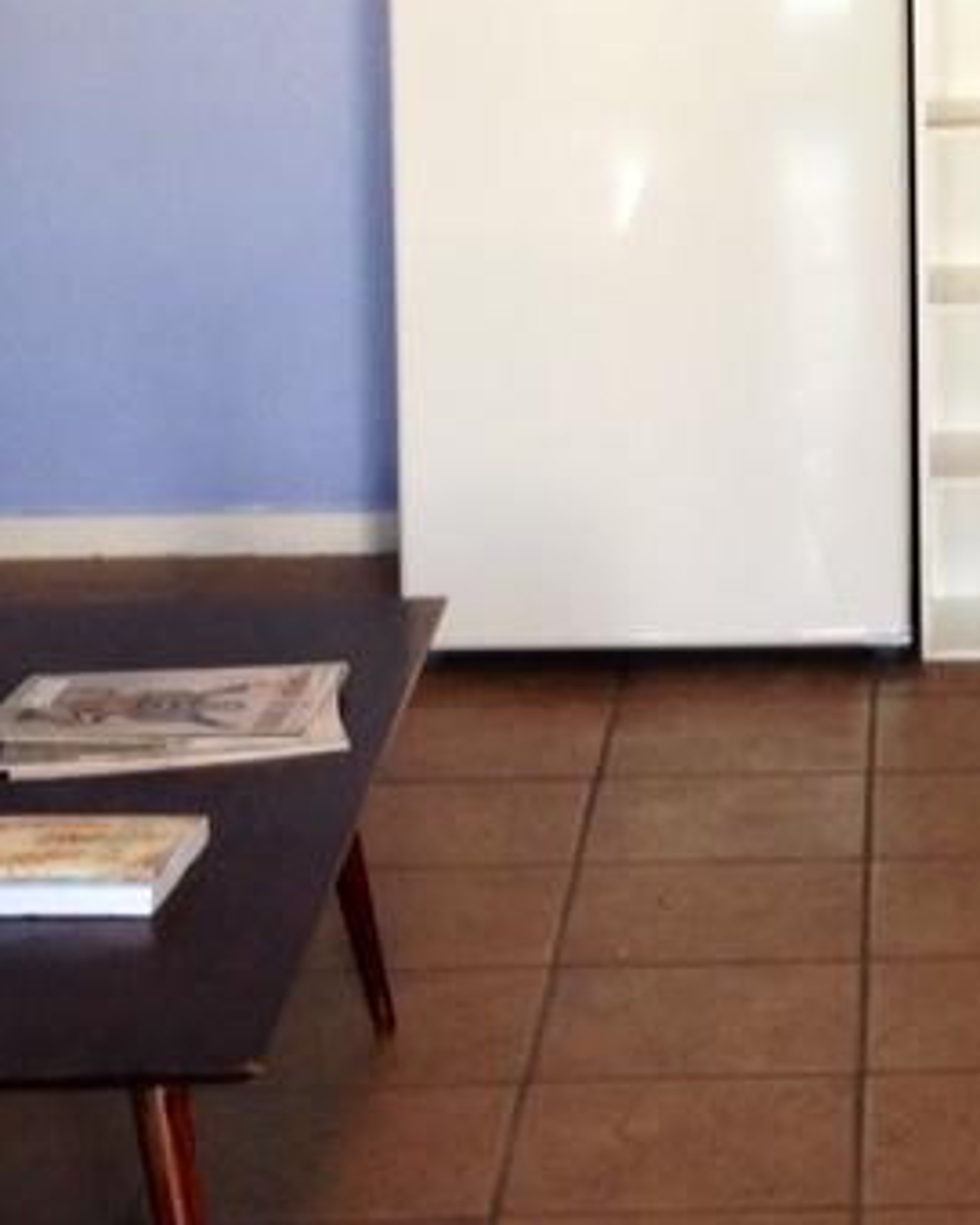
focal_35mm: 129
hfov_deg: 11.7
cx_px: 1121
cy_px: 14
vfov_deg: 14.7
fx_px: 4679
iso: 50
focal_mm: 4.28
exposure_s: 1/24
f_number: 2.4
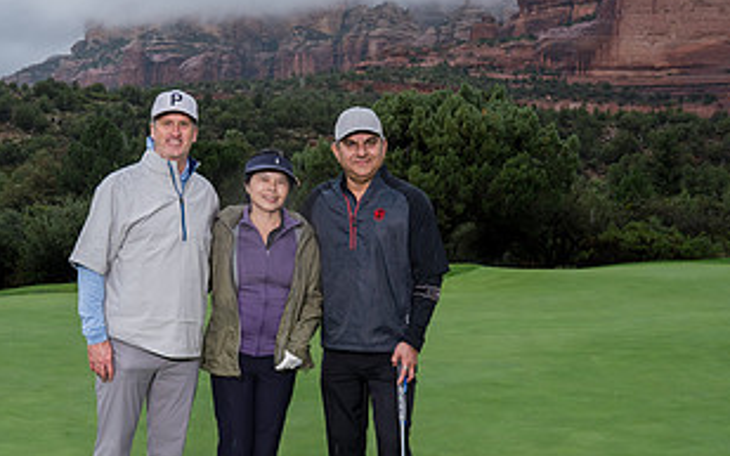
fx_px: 1034
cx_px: 298
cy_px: 251
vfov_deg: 24.8
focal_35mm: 52
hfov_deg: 38.7
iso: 320
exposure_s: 1/400
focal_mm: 26.9
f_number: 5.6
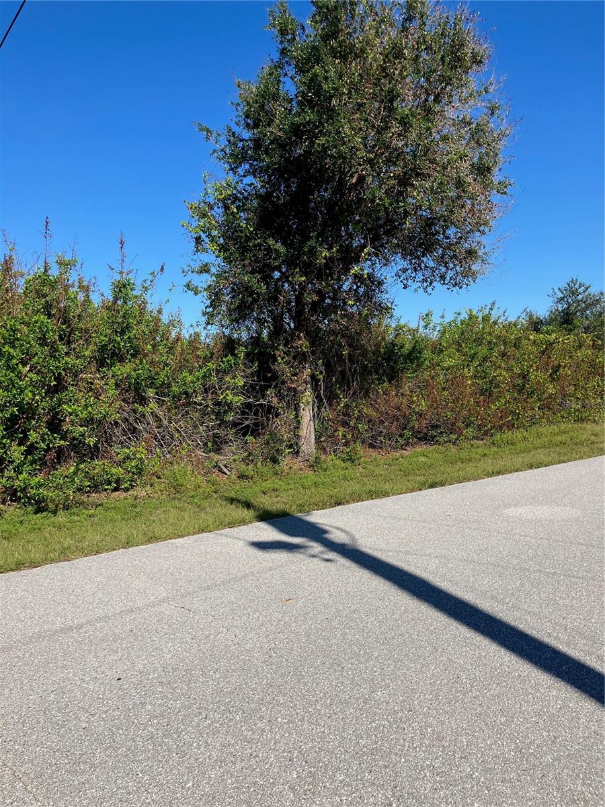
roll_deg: +2.5
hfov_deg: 49.7
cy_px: 404
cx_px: 302
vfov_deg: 63.4
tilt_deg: -0.9
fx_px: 652
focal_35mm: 28
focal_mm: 3.99
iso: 32
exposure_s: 1/2558
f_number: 1.8
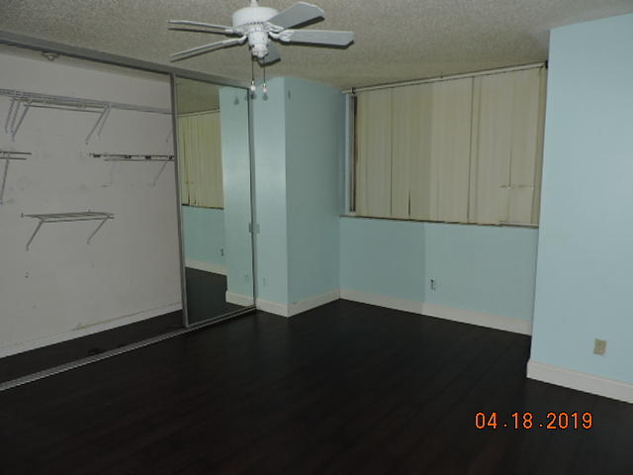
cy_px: 238
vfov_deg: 56.8
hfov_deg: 71.6
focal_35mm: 24
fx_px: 439
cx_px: 316
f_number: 3
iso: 200
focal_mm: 4.3
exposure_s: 1/30
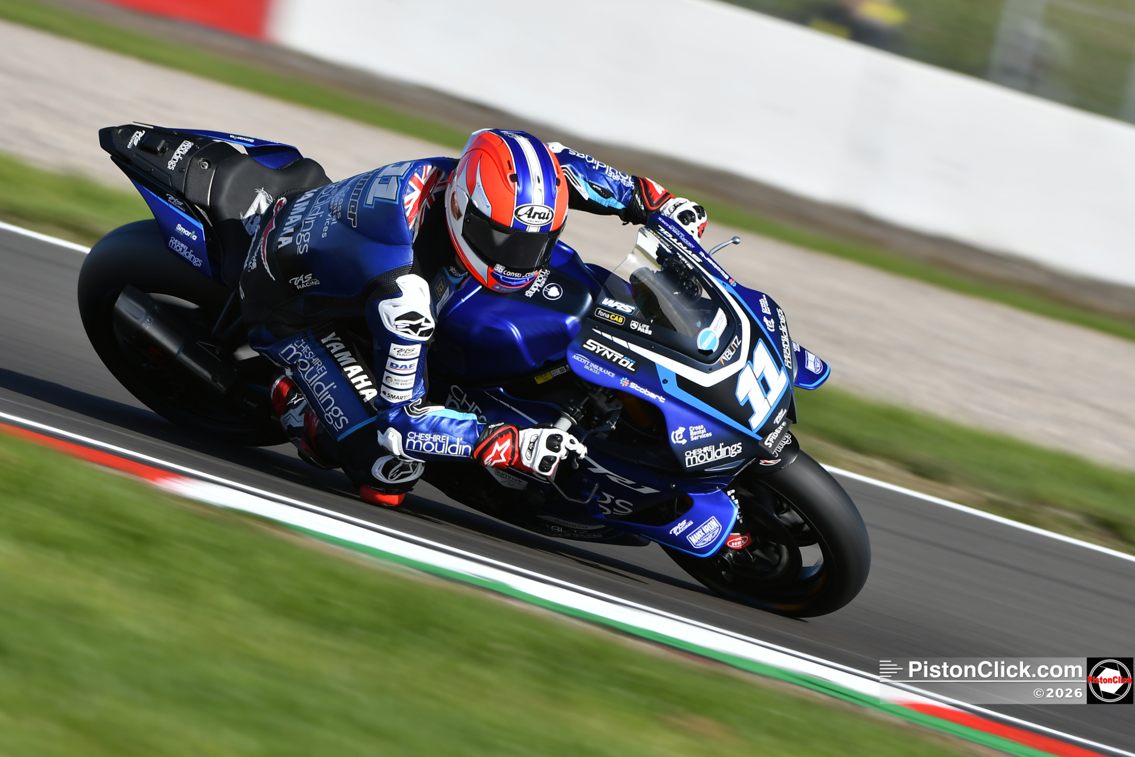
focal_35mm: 390
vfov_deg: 3.5
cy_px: 378
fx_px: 12294
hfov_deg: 5.3
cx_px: 568
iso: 100
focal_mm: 260
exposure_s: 1/320
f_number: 5
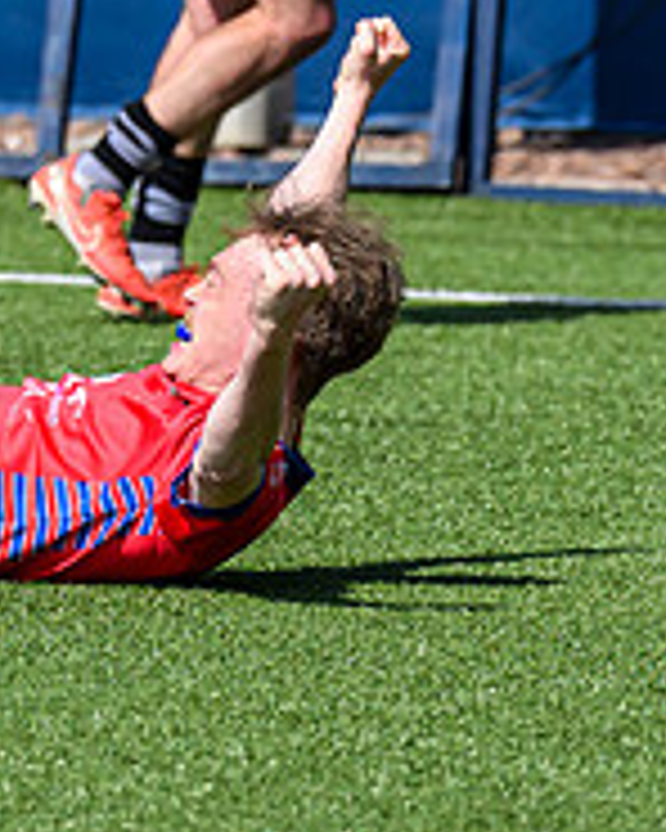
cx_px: 84
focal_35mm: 914
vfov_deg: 2.1
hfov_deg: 1.7
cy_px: 629
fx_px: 22520
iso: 500
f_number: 4.5
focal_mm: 200
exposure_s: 1/3200
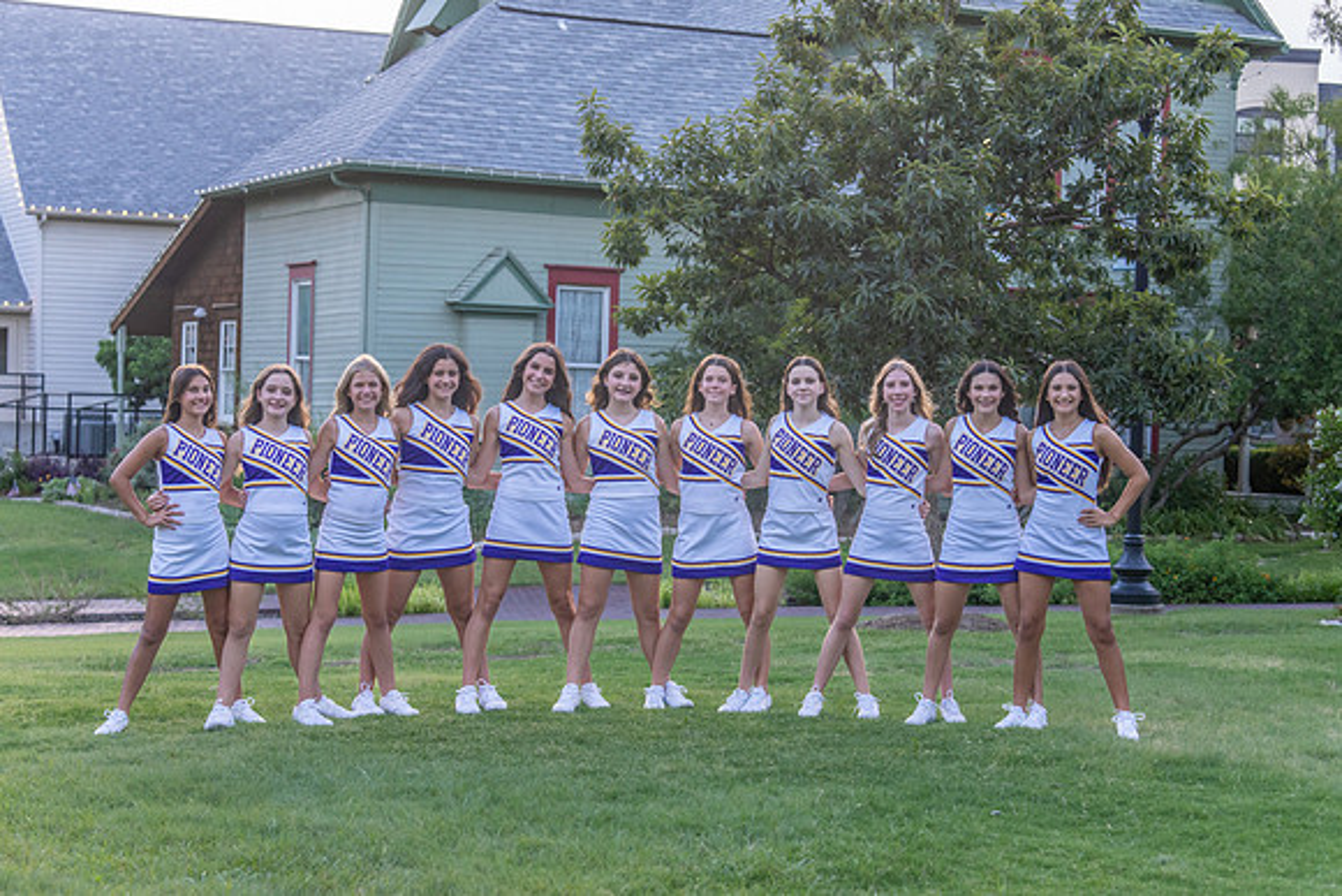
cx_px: 671
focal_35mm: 70
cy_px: 448
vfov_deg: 19.5
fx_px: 2610
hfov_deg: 28.8
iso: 1600
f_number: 4
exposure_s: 1/320
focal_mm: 70
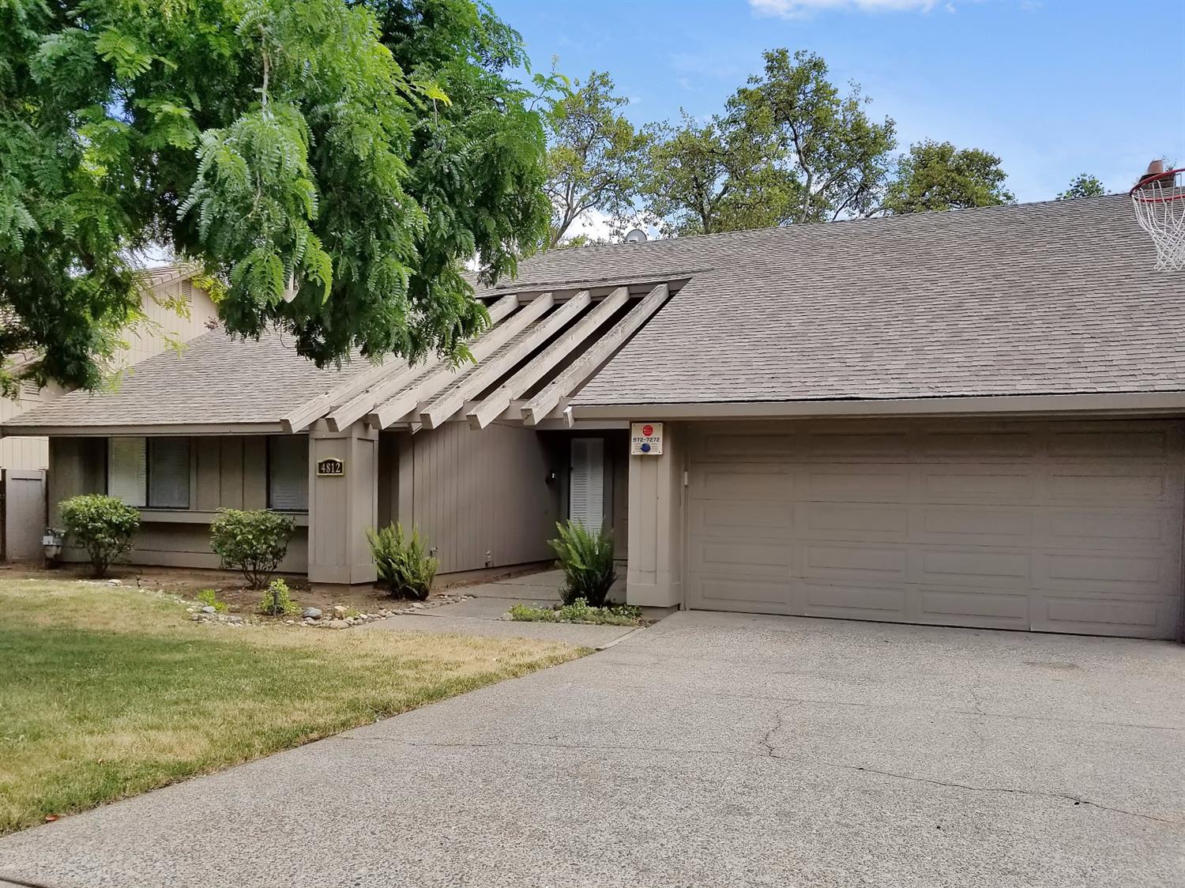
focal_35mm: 26
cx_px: 592
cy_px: 444
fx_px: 890
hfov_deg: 67.3
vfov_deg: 53.0
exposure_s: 1/1600
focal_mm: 4.25
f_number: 1.7
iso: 50
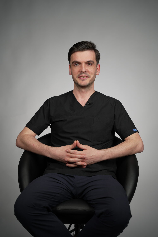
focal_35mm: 70
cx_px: 79
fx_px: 461
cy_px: 118
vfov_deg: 28.8
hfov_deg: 19.5
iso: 160
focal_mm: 70
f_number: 2.8
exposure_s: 1/50
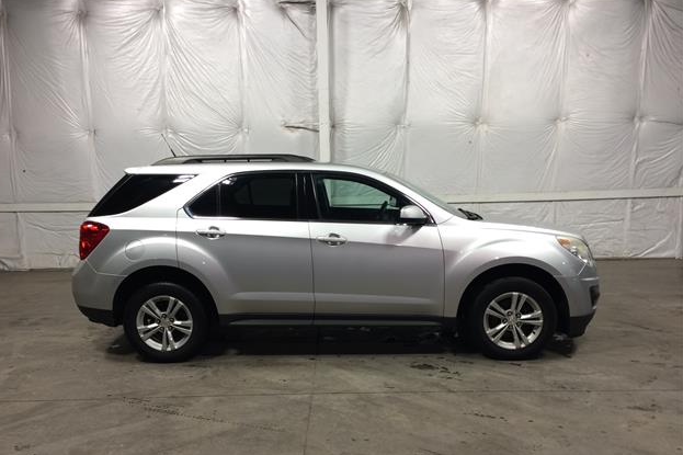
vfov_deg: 42.2
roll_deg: +2.6
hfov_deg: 60.3
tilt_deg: -9.7
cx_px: 333
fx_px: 588
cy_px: 257
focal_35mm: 31
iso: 64
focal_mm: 4.15
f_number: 2.2
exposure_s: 1/30
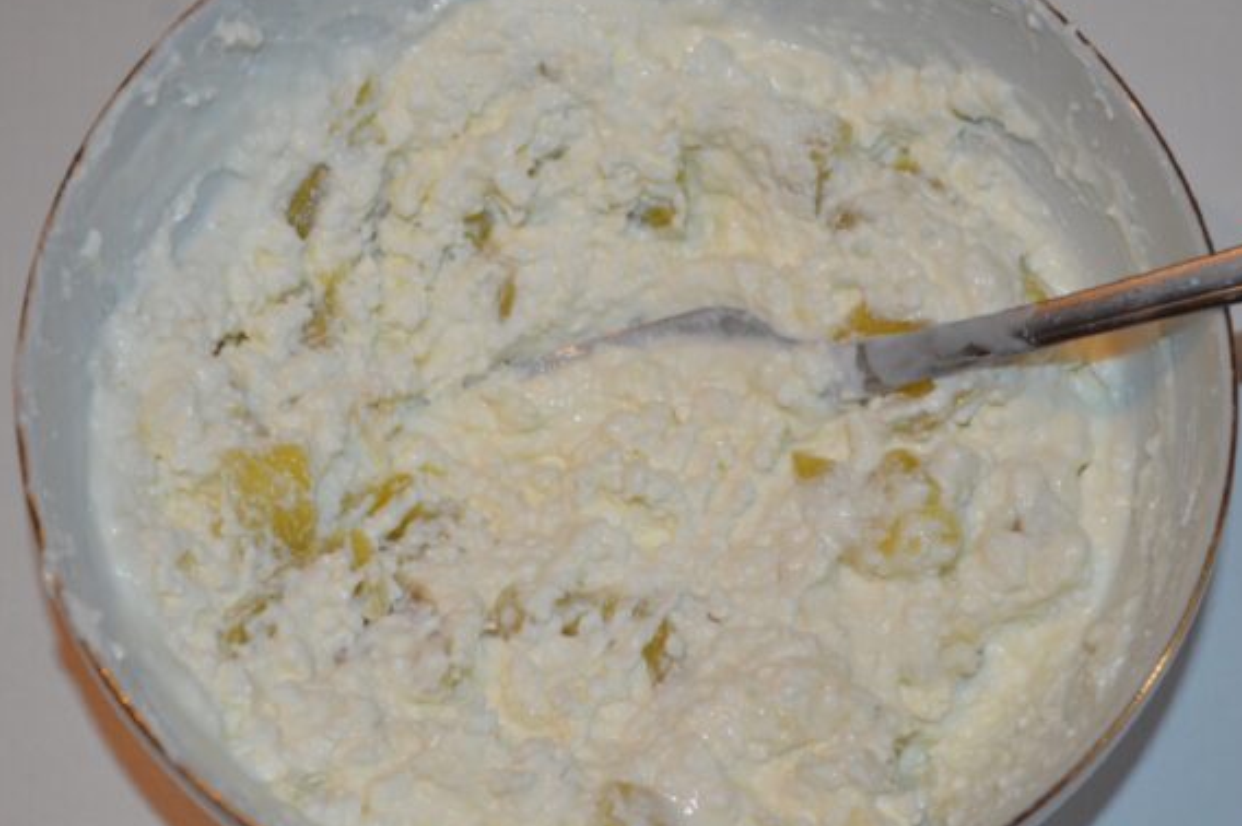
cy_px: 442
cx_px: 636
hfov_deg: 20.1
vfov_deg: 13.5
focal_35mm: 102
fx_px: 3504
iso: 800
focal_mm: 55
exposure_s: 1/60
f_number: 5.6
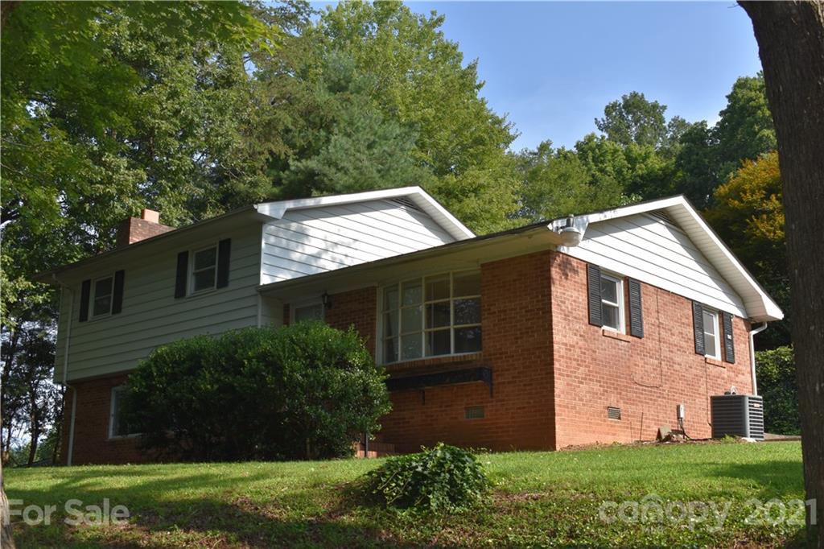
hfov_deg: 45.0
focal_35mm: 44
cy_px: 274
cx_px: 412
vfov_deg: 30.8
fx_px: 995
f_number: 8
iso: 100
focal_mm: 29
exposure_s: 1/200
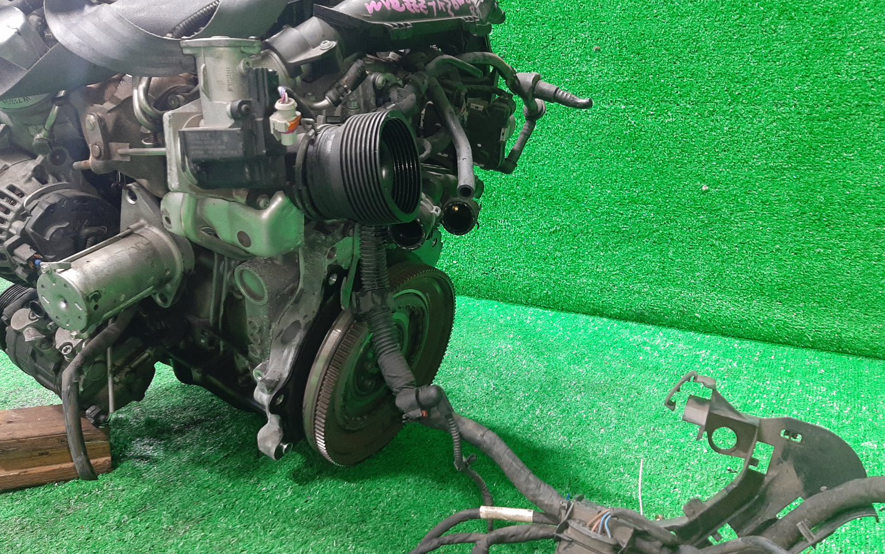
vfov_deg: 44.3
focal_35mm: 28
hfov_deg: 66.5
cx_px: 440
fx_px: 675
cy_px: 330
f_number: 1.7
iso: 167
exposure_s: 1/25
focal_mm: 3.93
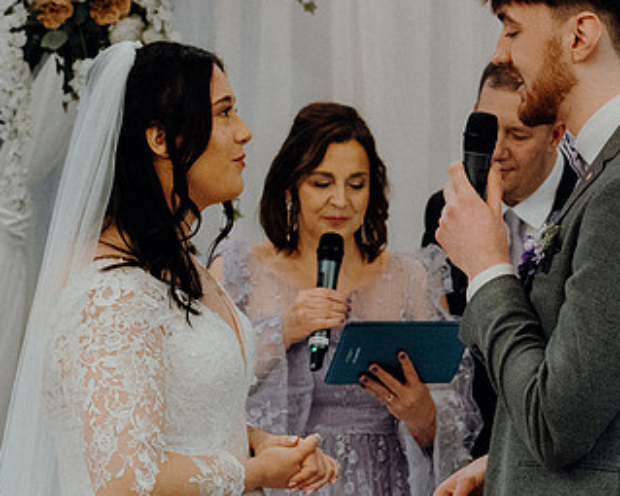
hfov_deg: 13.8
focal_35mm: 140
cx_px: 352
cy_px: 271
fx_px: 2568
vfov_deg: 11.0
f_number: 3.5
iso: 5000
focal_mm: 55
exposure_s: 1/200
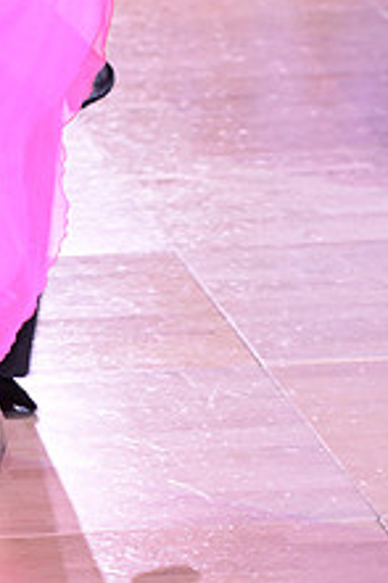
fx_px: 4242
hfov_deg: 5.2
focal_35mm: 262
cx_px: -110
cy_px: -179
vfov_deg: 7.8
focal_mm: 100
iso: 2000
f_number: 4.5
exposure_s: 1/250
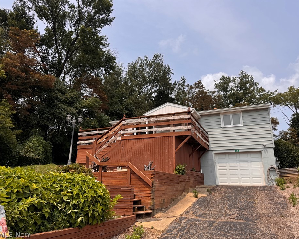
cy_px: 116
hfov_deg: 65.9
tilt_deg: +18.0
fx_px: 230
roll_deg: -0.9
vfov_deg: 54.9
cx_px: 163
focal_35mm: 26
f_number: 1.78
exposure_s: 1/5348
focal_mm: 6.76
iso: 80
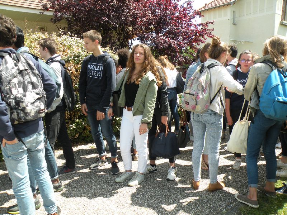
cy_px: 108
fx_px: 224
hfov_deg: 65.3
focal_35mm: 27
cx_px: 144
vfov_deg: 51.4
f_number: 4
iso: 100
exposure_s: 1/250
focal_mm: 4.7
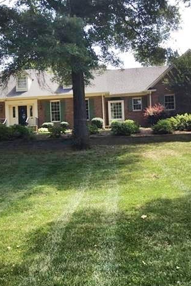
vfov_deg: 44.5
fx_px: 350
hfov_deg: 30.3
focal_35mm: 44
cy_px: 145
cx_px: 67
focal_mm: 3.3
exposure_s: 1/122
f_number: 2.4
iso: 25
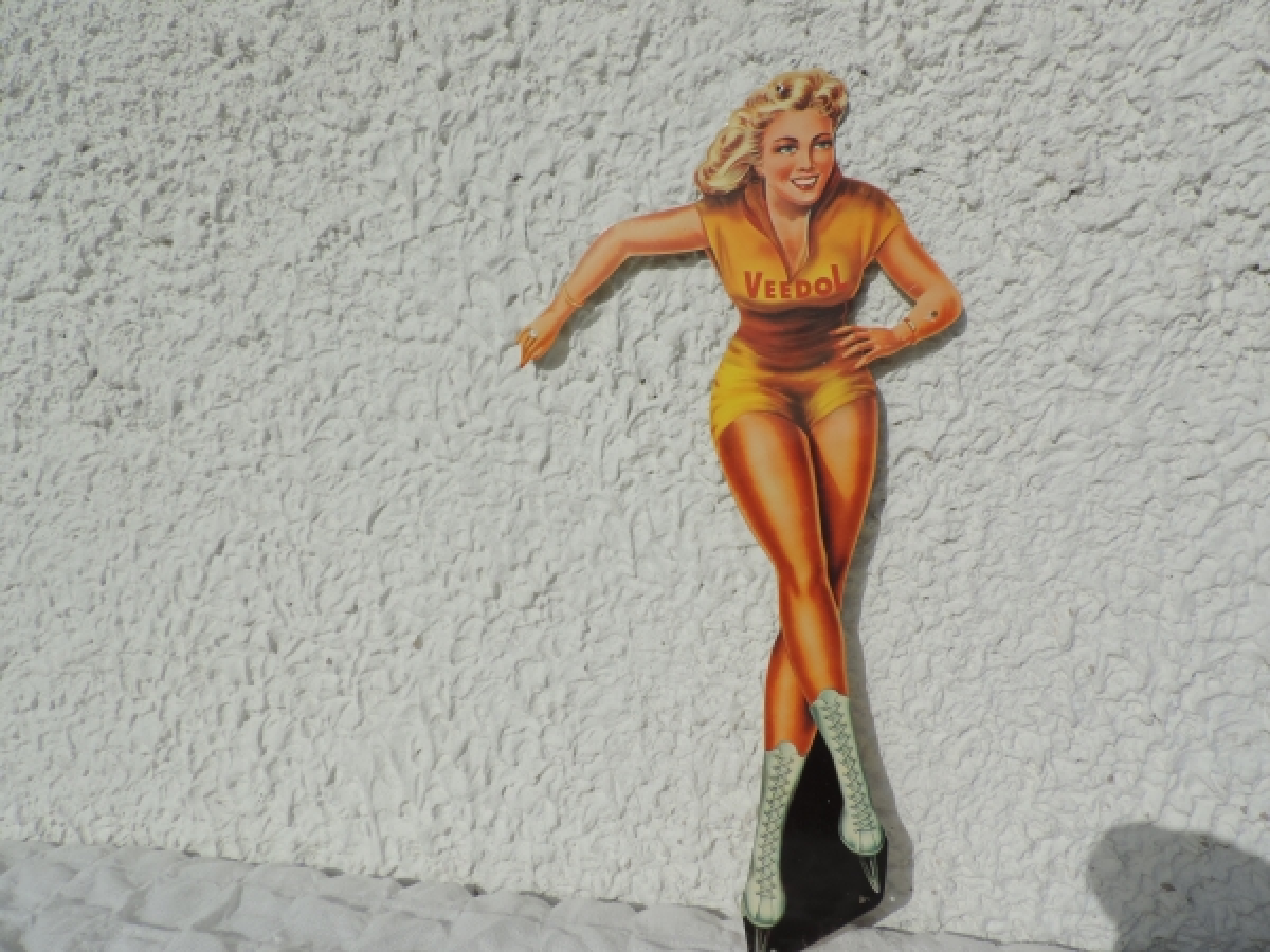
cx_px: 635
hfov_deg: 71.6
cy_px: 476
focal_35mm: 24
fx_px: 881
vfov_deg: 56.8
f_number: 5.3
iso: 80
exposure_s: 1/1250
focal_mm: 4.3
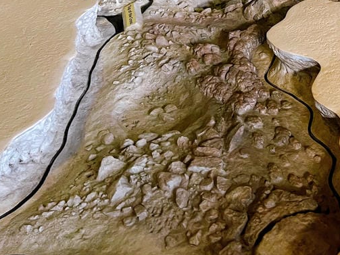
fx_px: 609
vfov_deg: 22.0
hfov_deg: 27.7
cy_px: -46
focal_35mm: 62
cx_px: 399
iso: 125
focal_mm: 5.7
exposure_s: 1/60
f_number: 1.5
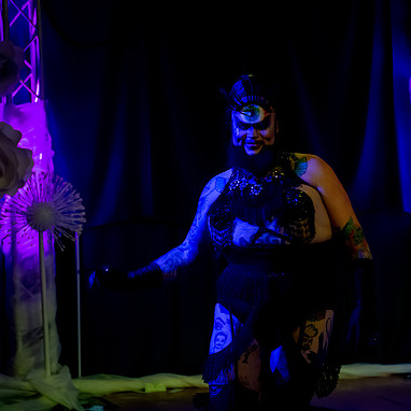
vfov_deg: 18.3
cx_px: 126
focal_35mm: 95
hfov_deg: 18.2
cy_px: 165
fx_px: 1276
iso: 3200
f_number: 2.8
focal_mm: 62
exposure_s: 1/100
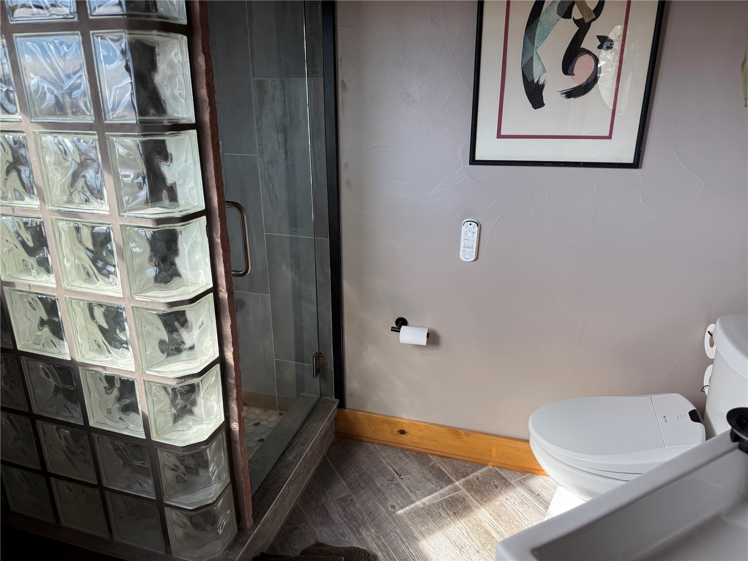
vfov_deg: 56.8
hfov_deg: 71.6
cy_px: 280
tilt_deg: -19.7
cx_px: 374
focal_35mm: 24
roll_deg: -0.6
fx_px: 519
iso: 100
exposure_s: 1/196
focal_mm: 6.76
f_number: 1.78
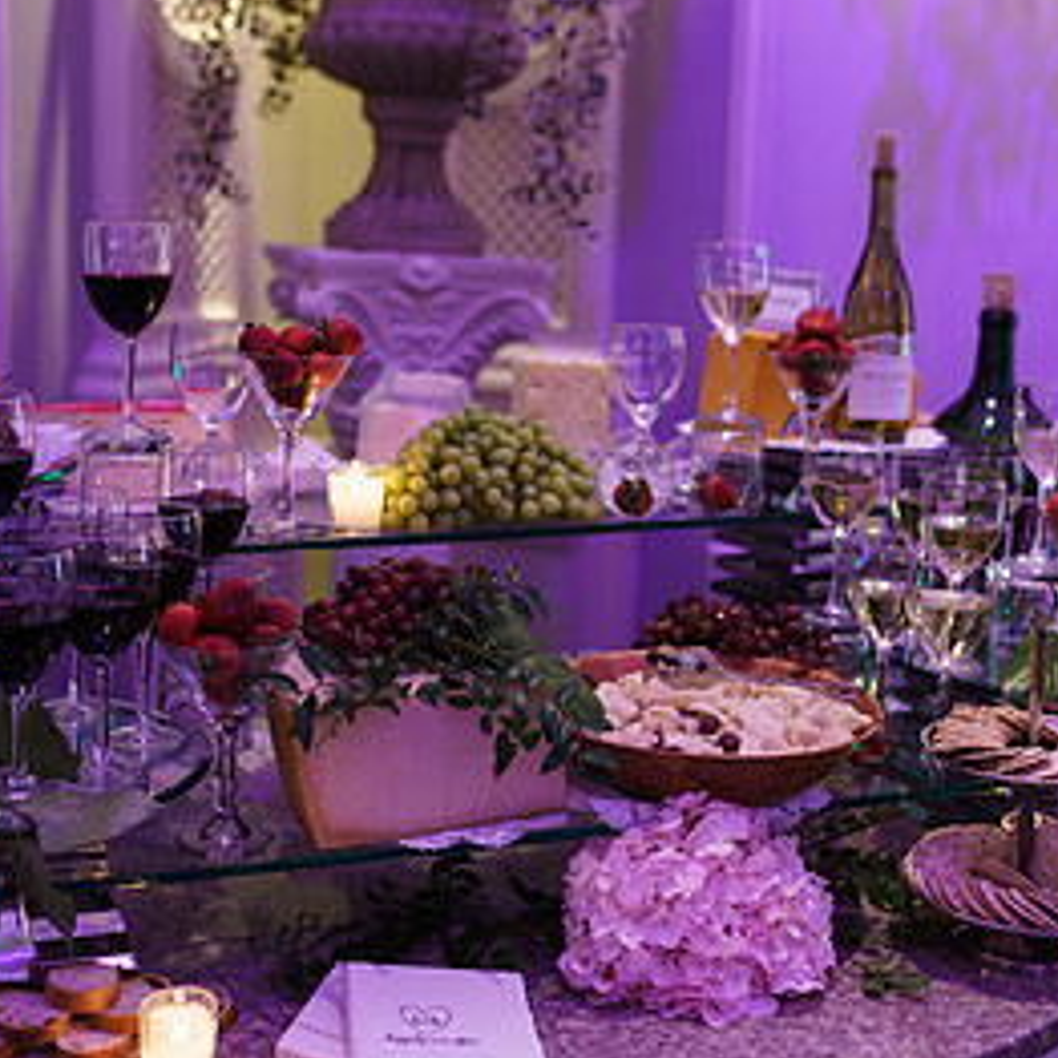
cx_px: 553
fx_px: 1764
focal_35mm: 51
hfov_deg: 33.4
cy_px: 424
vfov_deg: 33.3
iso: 640
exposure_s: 1/125
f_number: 2
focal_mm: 35
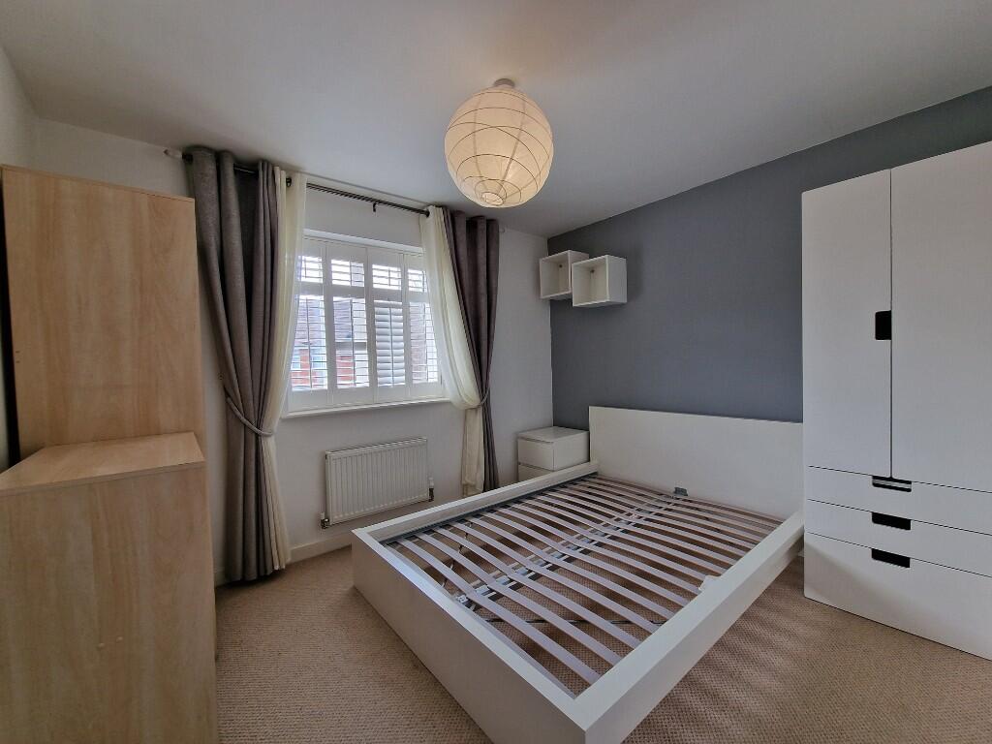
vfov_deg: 89.9
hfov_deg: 106.2
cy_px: 372
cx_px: 496
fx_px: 373
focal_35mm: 13
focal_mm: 2.2
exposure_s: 1/100
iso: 80
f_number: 2.2
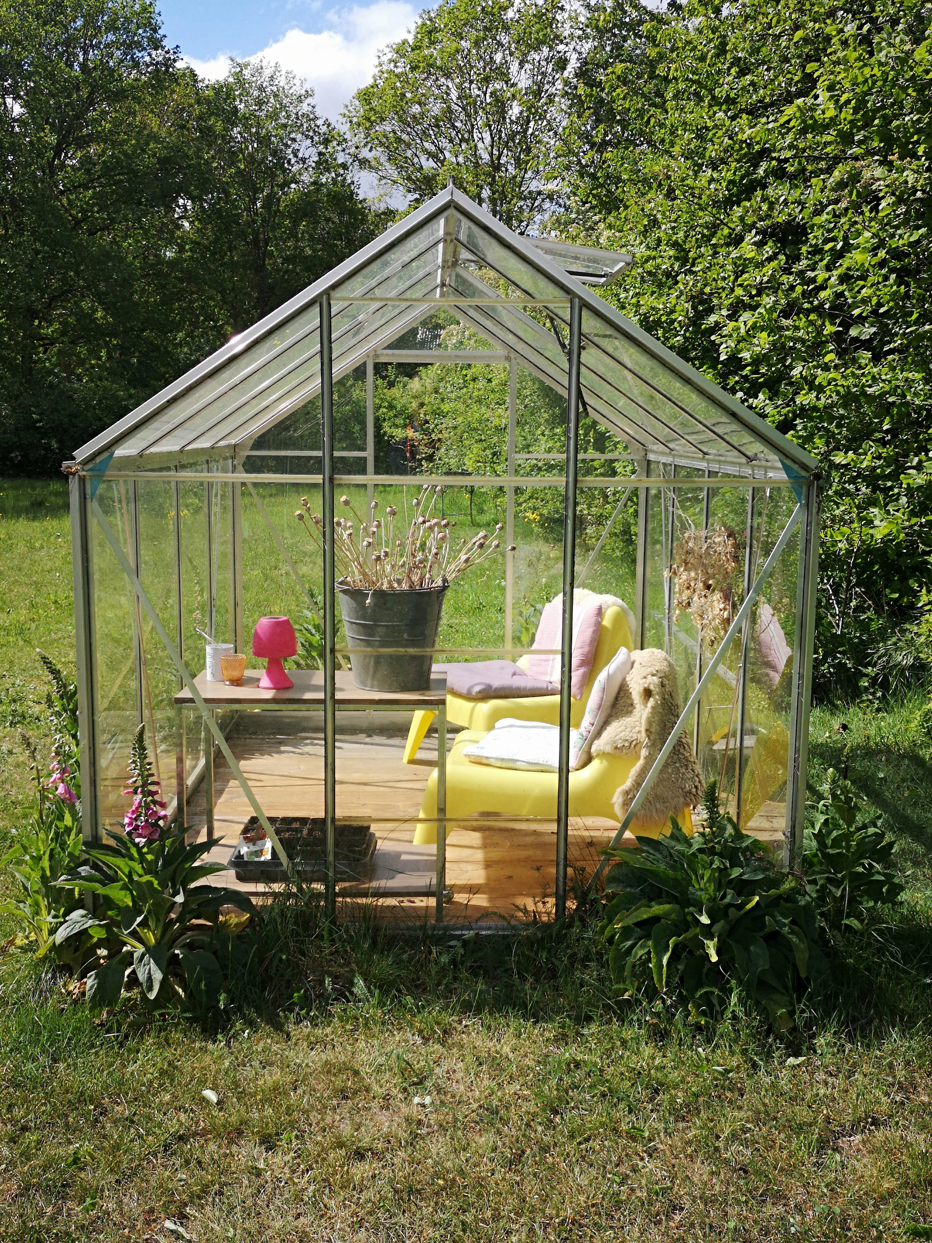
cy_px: 622
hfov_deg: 41.8
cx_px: 466
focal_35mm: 34
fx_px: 1221
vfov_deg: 54.0
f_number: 1.8
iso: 50
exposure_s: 1/1736
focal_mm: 3.95
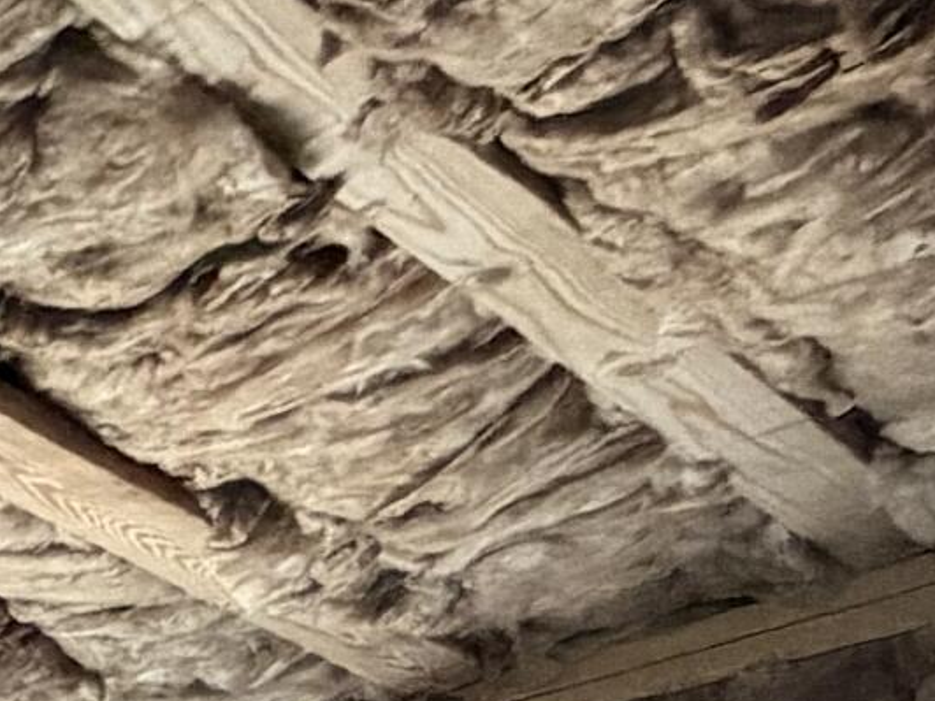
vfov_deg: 13.5
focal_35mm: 79
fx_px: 2134
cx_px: -1613
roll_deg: +0.8
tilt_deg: -2.6
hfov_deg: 13.0
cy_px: 1690
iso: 320
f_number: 2.2
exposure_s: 1/60
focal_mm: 2.22
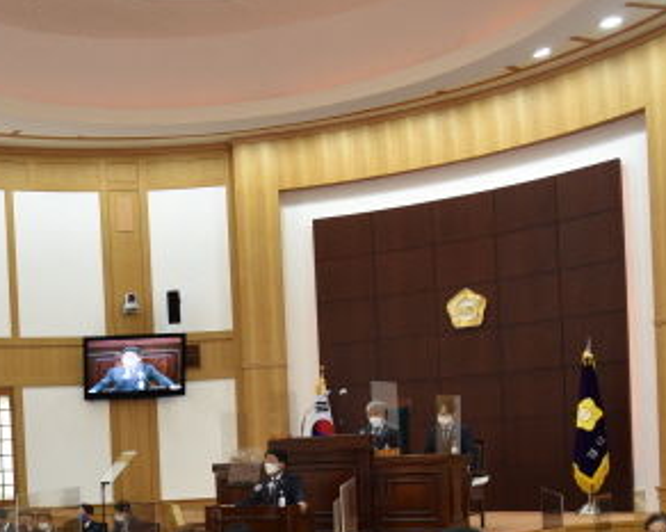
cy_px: 507
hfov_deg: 31.5
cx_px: -36
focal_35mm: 54
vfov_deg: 26.8
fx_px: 1063
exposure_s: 1/80
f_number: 4.5
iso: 800
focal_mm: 24
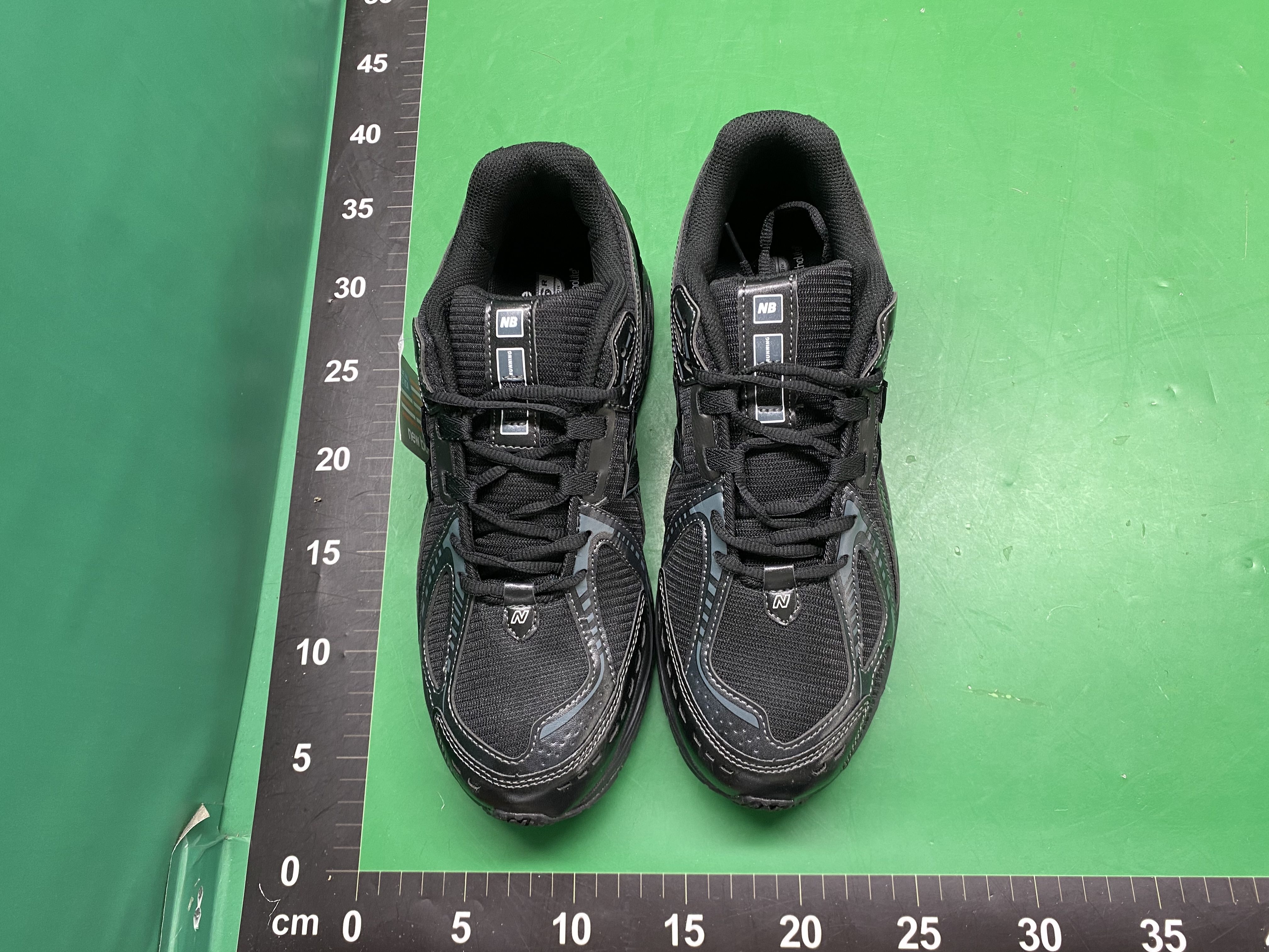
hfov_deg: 67.3
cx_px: 634
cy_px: 476
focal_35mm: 26
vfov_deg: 53.1
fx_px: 953
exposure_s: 1/50
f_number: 1.8
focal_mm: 4.25
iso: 100
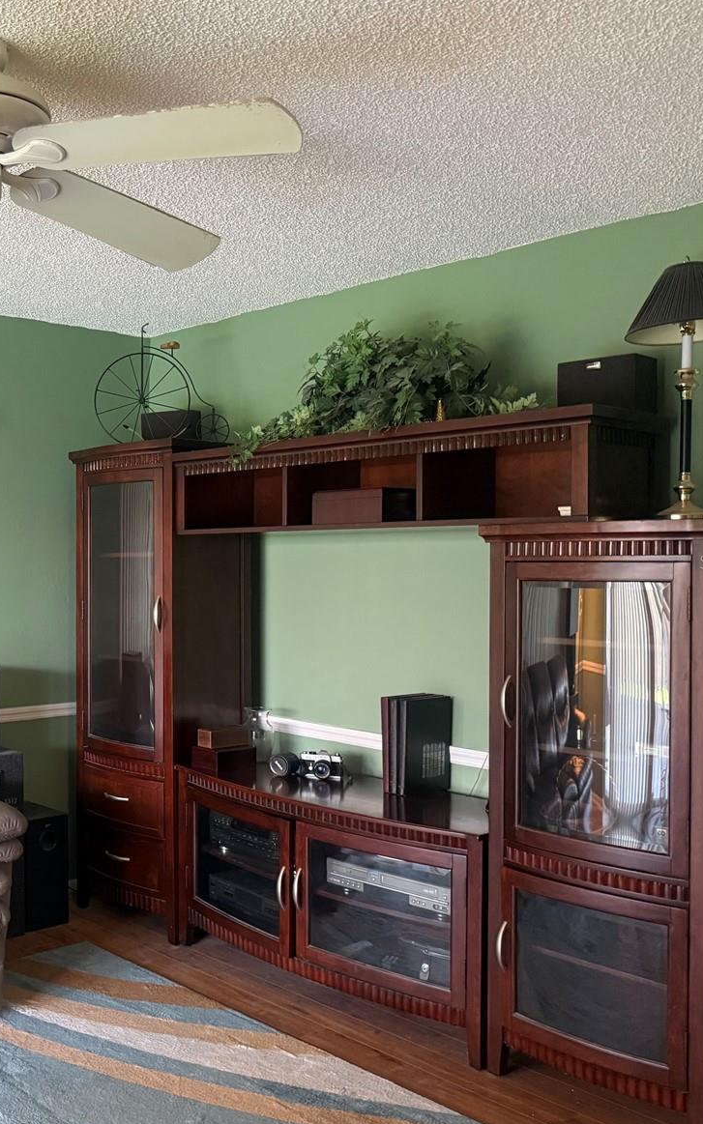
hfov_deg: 33.5
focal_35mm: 35
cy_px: 562
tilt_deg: -0.7
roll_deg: -0.4
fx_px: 1073
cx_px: 17
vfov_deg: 55.3
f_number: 1.78
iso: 500
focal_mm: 6.76
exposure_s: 1/60
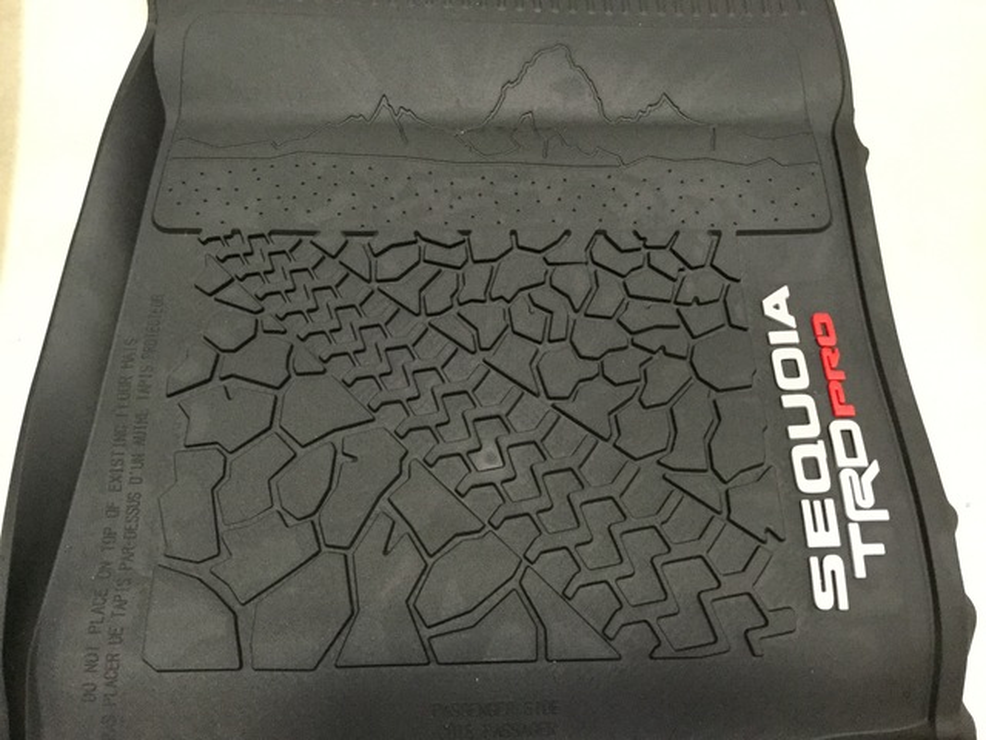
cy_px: 370
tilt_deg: -70.8
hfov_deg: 58.4
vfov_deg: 45.4
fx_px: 883
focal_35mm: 31
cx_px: 493
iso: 250
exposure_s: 1/30
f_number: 2.4
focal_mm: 3.3
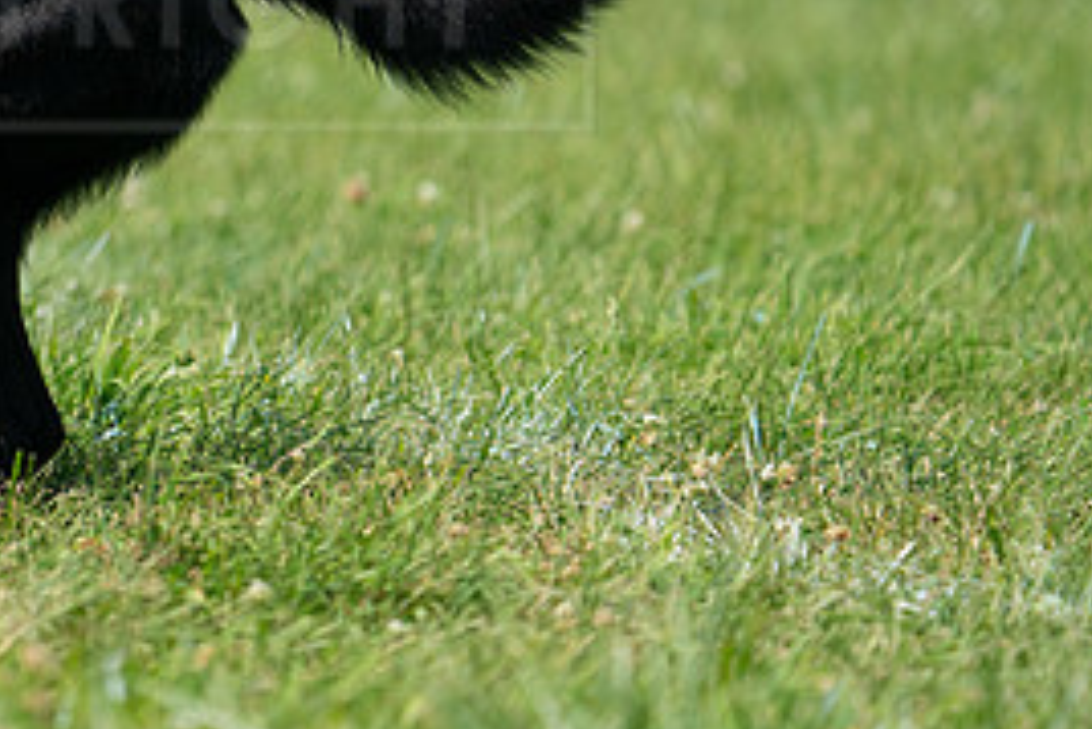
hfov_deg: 3.4
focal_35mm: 611
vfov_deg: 2.3
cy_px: 67
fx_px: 18543
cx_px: -77
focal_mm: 282
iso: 1000
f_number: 5.6
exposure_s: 1/4000
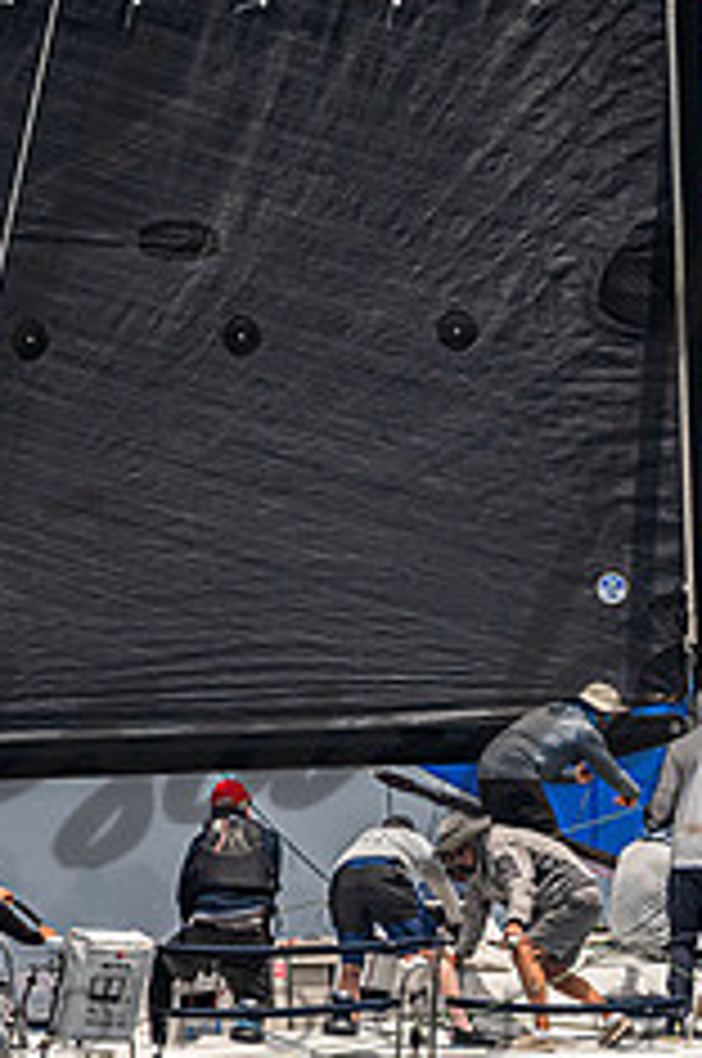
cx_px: 977
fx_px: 27897
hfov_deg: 1.4
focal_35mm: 951
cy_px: 618
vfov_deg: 2.2
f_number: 6.3
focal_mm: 310
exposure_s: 1/5000
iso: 400
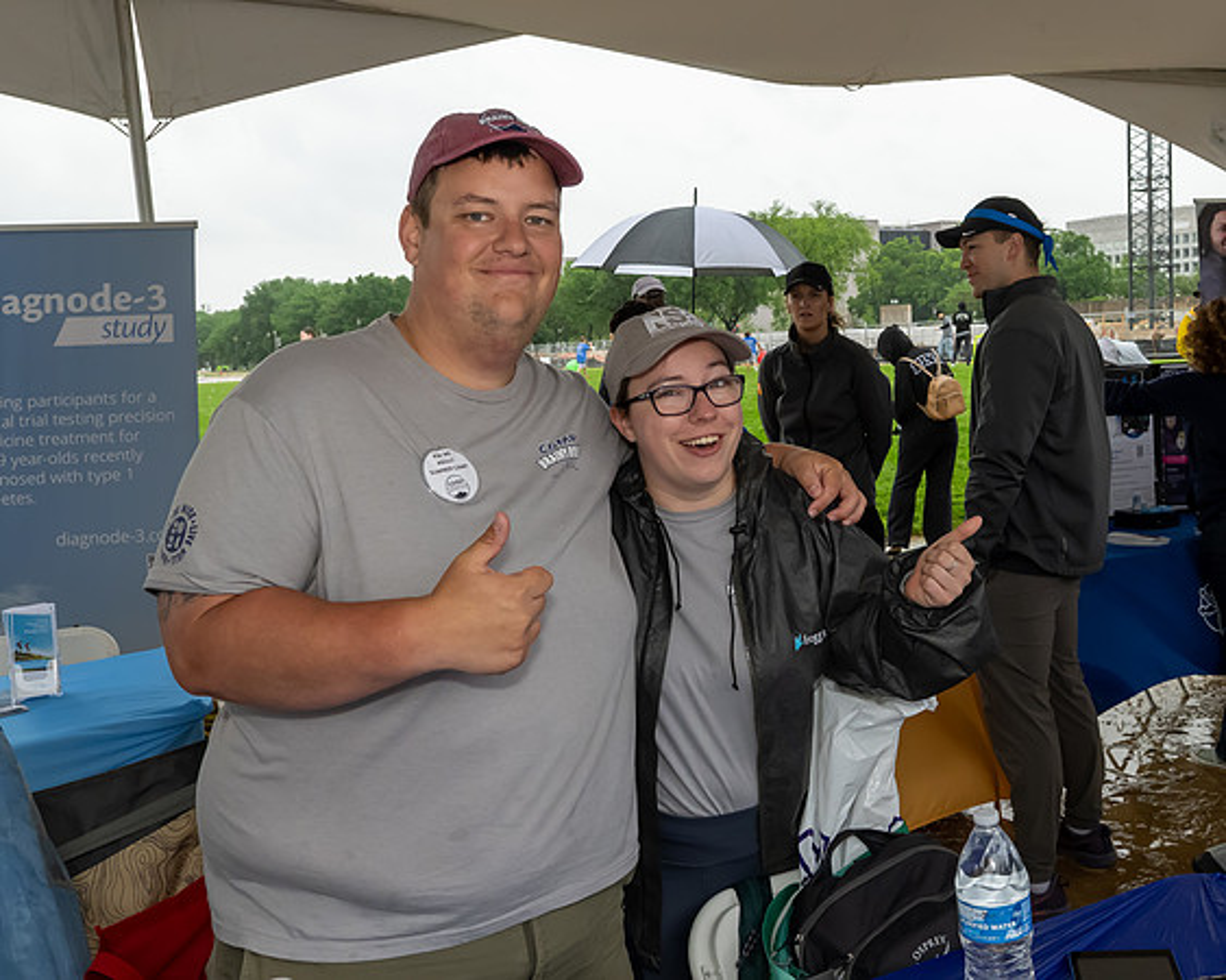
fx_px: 1284
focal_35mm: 35
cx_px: 813
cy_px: 430
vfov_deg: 41.7
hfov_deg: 50.2
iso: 1600
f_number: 7.1
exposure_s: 1/250
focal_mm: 19
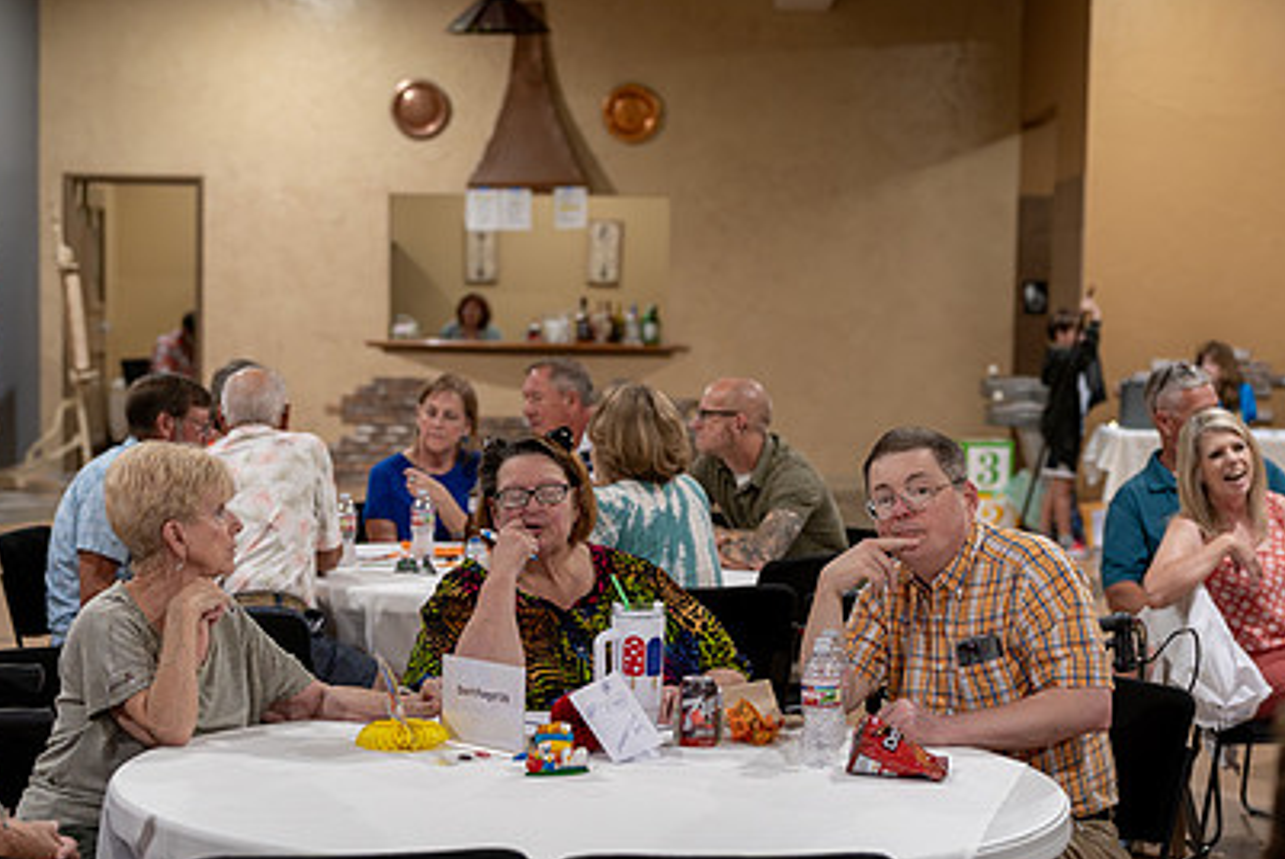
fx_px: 2893
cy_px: 550
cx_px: 574
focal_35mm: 81
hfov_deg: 25.0
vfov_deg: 16.9
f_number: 2.8
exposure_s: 1/500
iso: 2000
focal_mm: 56
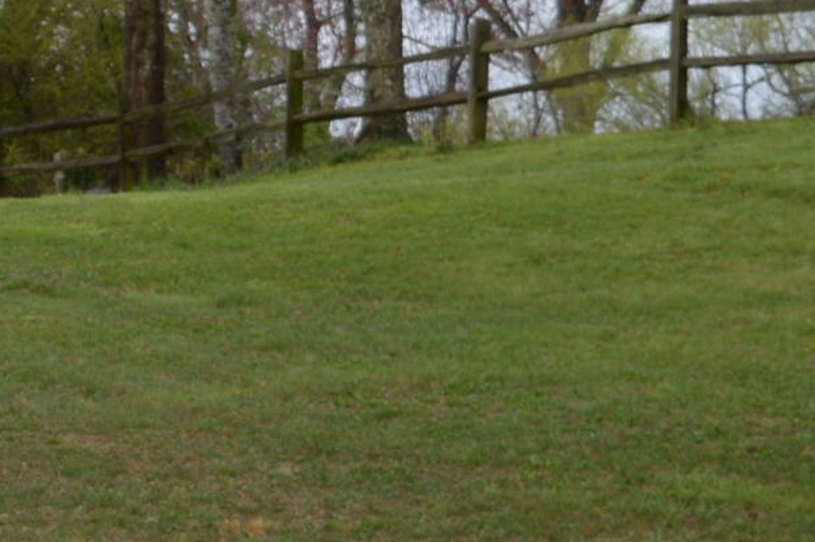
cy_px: 185
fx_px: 6064
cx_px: -904
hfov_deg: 7.3
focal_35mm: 268
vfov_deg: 5.1
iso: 100
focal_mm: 36
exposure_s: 1/200
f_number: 7.1
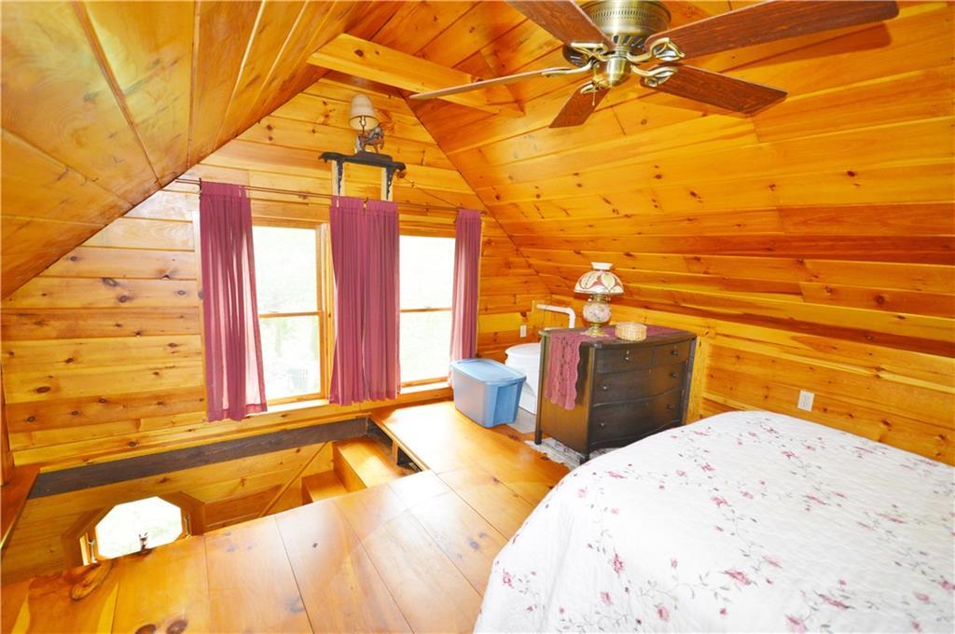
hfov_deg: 95.1
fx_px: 437
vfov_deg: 71.9
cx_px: 478
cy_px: 317
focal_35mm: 16
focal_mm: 11
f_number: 4.2
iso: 450
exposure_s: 1/60
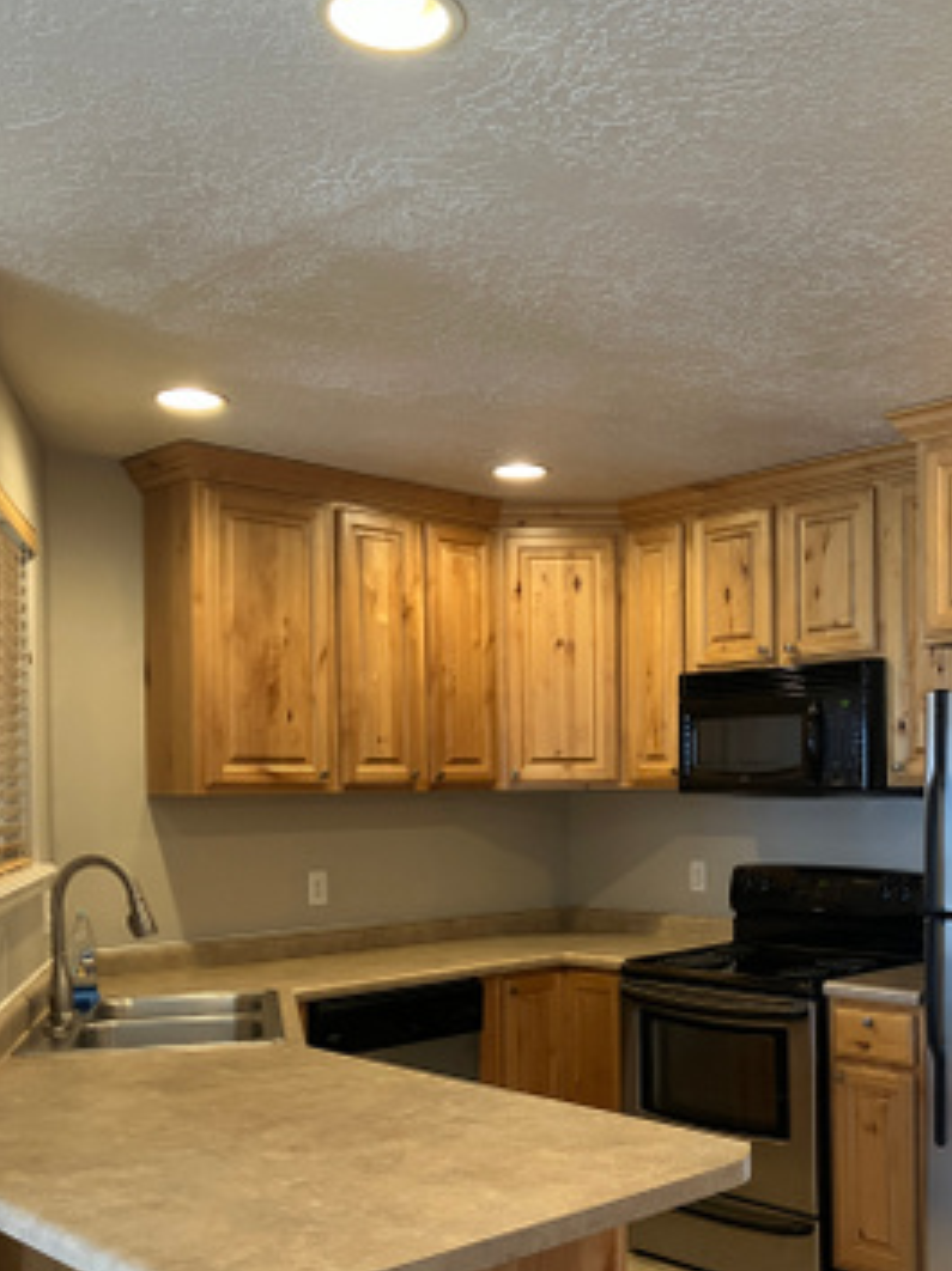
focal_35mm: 38
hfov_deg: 37.3
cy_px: 786
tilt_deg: +1.2
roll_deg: +0.6
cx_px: 632
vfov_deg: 48.6
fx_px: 1395
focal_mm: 3.99
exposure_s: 1/60
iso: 160
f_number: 1.8
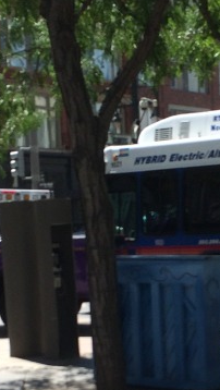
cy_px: 333
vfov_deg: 22.2
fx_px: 973
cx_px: 228
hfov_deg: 12.7
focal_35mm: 94
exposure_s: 1/1466
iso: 32
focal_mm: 4.15
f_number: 2.2
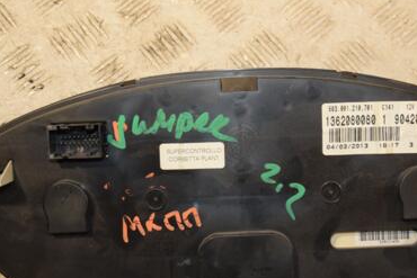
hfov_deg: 27.7
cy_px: 168
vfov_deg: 18.7
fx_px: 846
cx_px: 228
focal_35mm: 73
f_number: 5.6
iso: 800
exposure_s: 1/200
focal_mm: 30
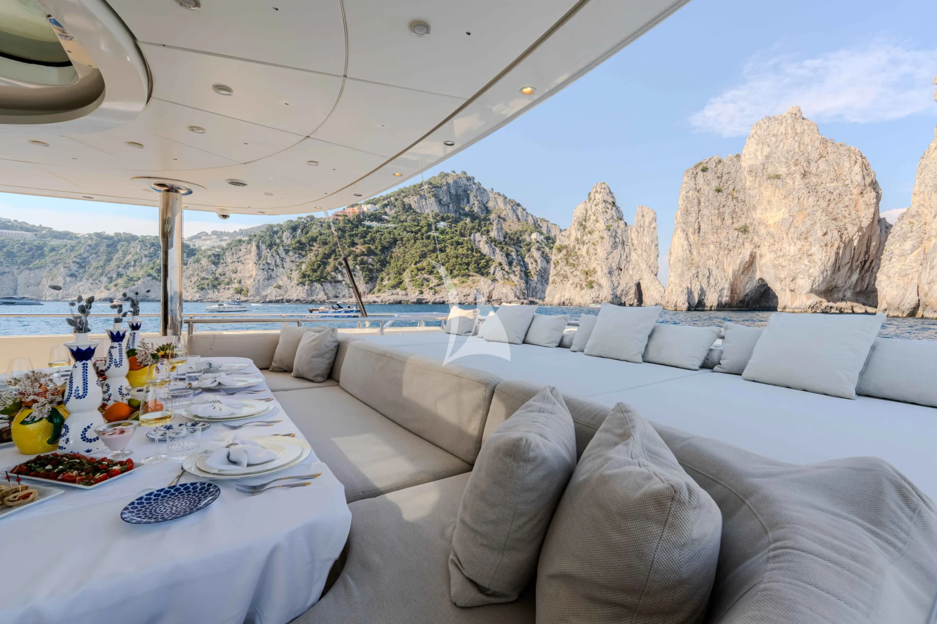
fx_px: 364
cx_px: 468
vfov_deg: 81.2
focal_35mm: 14
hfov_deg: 104.3
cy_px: 312
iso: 400
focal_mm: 14
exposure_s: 1/2500
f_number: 13
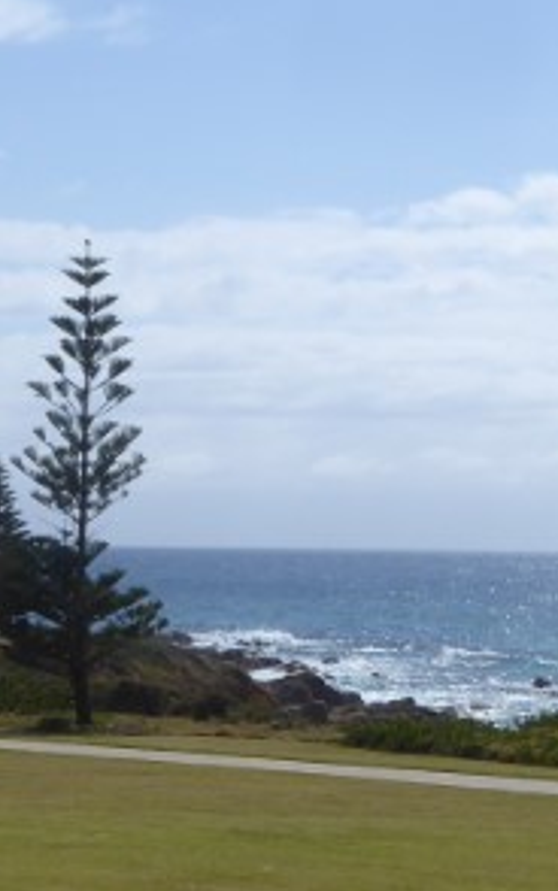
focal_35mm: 101
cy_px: 591
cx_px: 434
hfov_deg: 12.9
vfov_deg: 20.5
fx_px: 2455
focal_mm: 6.3
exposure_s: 1/2000
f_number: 3.7
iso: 80
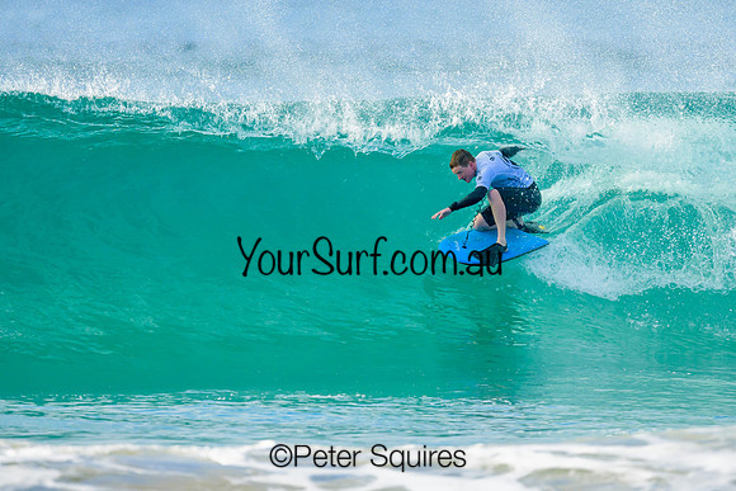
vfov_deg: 1.3
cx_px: 422
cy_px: 186
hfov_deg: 1.9
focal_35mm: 1101
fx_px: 22508
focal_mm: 800
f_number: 6.3
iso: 450
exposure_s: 1/2000
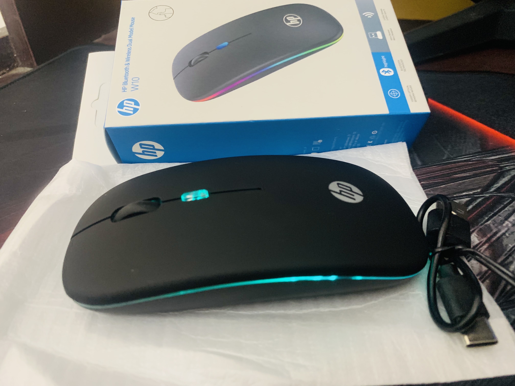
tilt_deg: -38.1
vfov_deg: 53.1
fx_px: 387
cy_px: 193
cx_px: 258
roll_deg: +2.7
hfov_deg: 67.3
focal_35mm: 26
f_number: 1.8
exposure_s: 1/49
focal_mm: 4.25
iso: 400
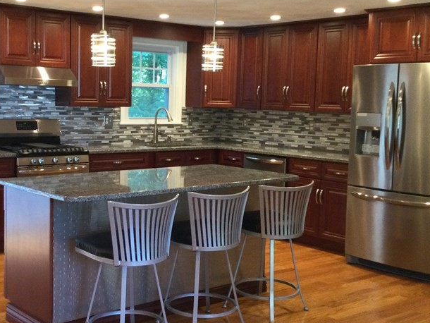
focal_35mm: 52
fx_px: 646
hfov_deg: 36.6
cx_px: 166
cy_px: 159
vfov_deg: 28.1
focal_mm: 3.3
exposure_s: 1/30
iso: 125
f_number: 2.4
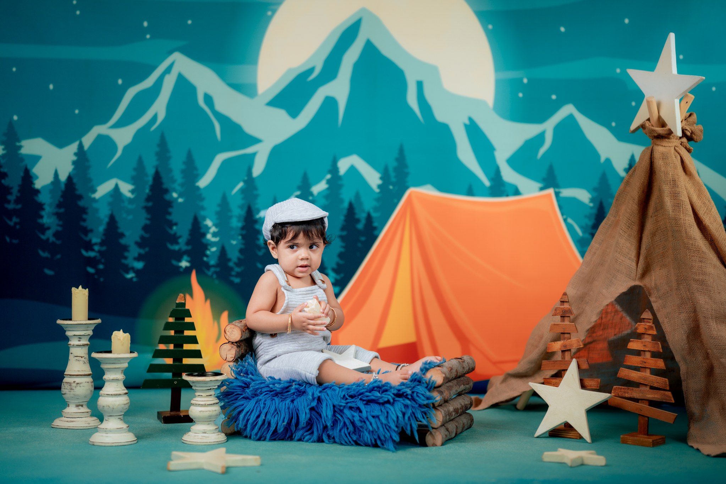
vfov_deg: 16.1
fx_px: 1714
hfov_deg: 23.9
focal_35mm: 85
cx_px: 363
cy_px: 242
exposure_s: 1/640
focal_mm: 85
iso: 125
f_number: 1.4
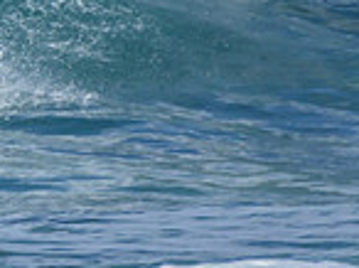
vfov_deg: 0.4
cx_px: -337
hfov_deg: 0.5
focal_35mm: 3822
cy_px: 21
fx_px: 39573
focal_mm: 1000
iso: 800
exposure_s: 1/2000
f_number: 11
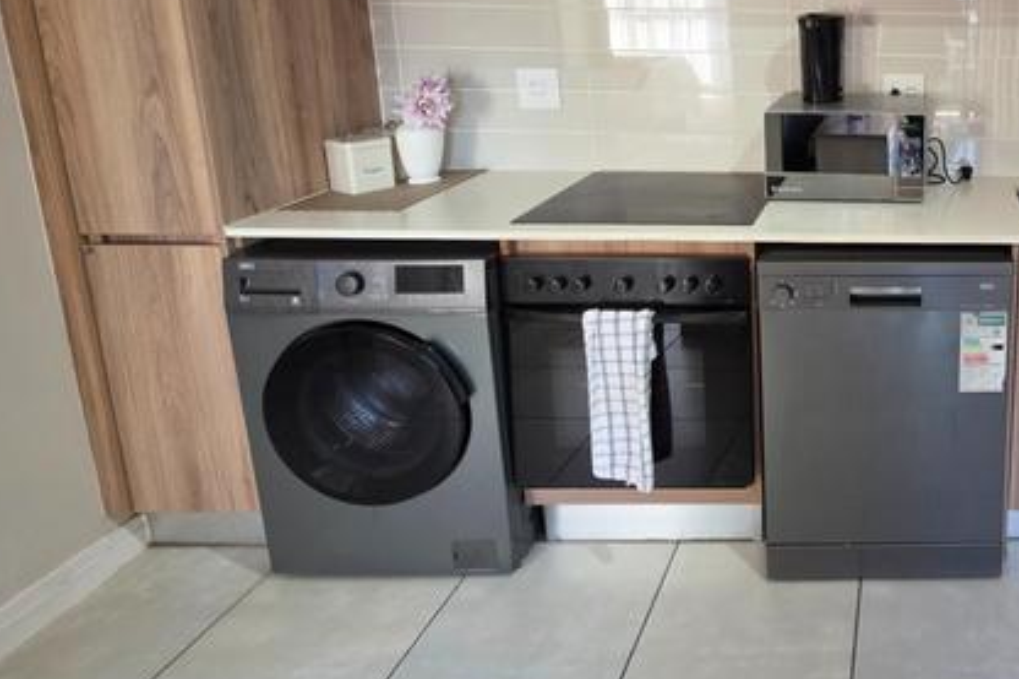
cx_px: 941
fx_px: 736
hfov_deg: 58.1
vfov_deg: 47.1
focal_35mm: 26
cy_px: 147
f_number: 1.9
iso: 200
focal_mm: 2.2
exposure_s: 1/100
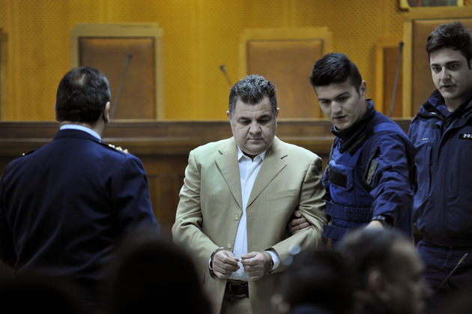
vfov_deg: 7.4
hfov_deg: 11.1
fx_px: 2424
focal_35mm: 185
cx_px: 236
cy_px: 157
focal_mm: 185
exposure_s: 1/80
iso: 1600
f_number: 2.8
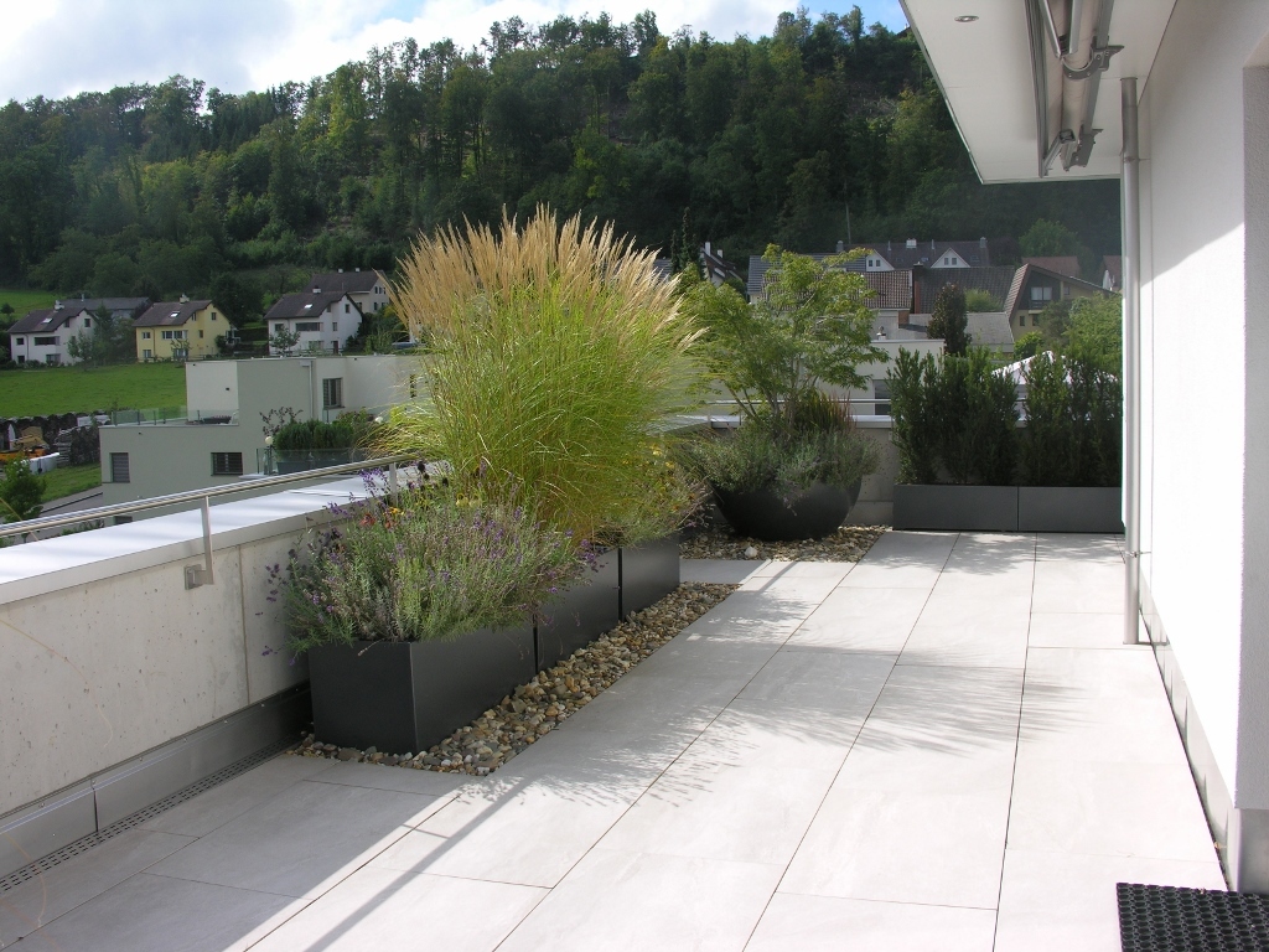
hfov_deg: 52.6
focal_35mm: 35
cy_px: 476
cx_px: 634
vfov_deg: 40.7
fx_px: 1283
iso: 50
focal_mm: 8.9
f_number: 6.3
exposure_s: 1/184
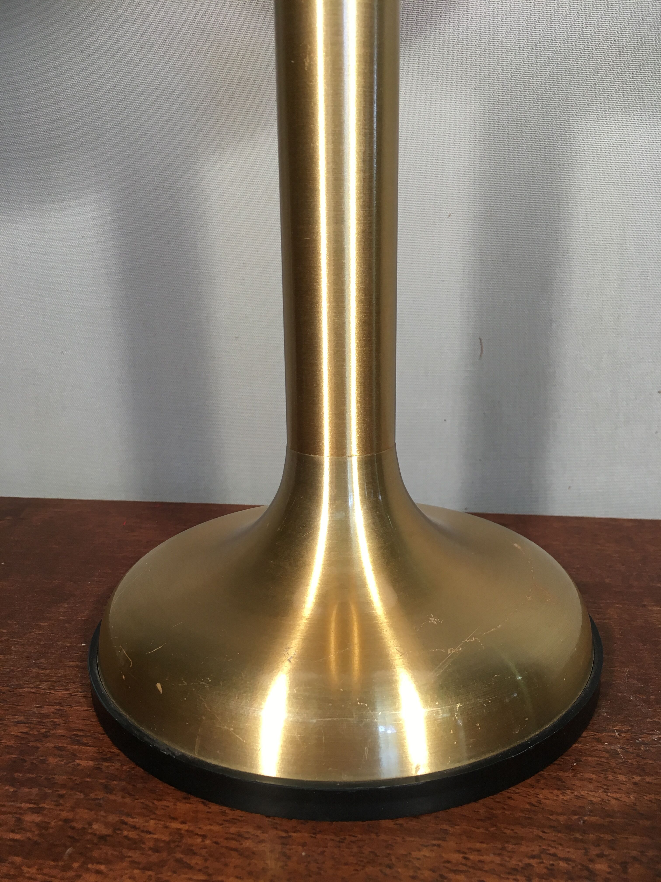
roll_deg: +2.3
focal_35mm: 29
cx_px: 330
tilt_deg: -14.3
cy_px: 441
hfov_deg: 48.2
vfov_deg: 61.7
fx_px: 738
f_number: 2.2
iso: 32
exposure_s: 1/33
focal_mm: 4.15
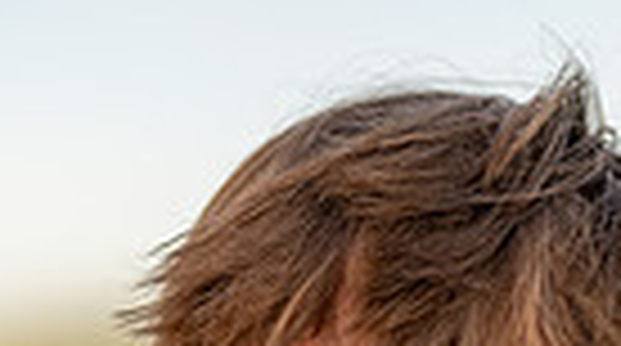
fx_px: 4782
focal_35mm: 291
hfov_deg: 7.4
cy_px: 993
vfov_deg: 4.0
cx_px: 302
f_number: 1.2
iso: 100
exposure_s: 1/2000
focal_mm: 85
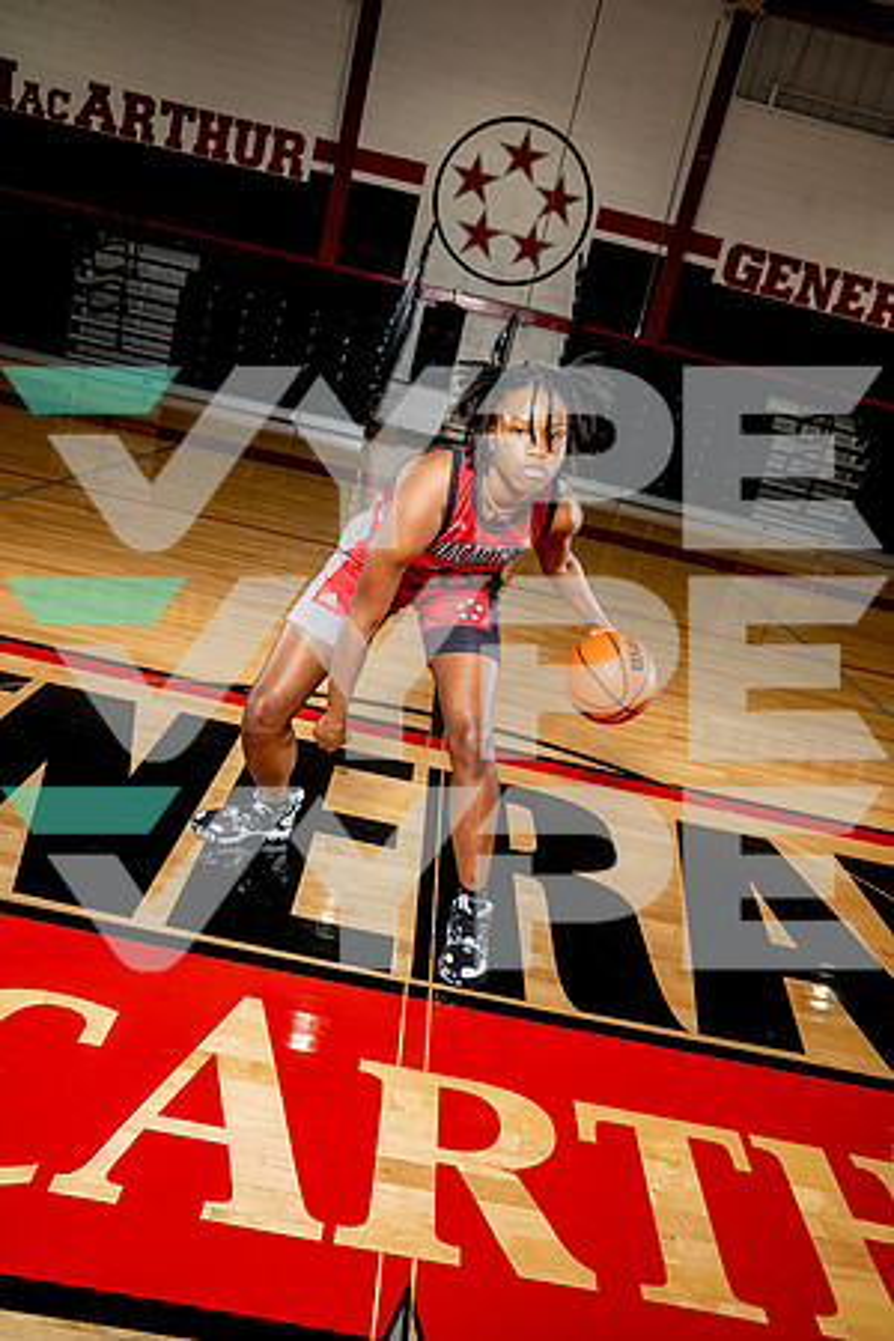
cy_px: 670
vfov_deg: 69.4
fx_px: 968
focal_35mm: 26
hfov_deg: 49.6
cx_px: 447
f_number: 6.3
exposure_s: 1/250
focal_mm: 26
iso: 320
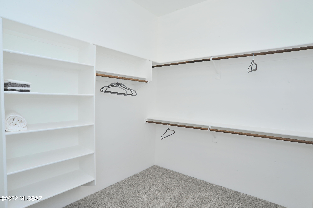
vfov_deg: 67.3
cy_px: 104
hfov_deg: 90.0
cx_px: 156
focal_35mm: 18
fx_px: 156
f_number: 16
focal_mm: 18
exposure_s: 1/40
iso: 500
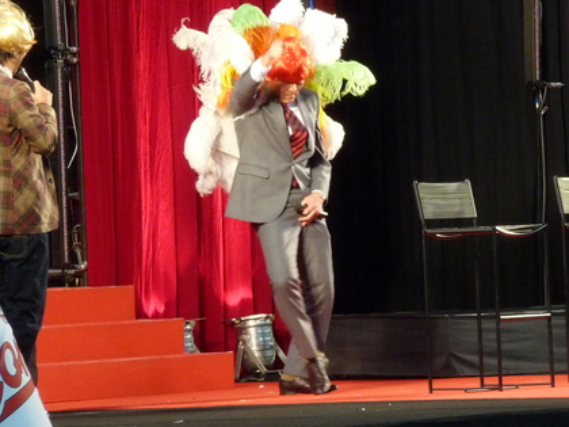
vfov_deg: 3.7
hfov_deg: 5.0
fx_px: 6575
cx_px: 284
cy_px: 214
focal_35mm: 400
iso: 400
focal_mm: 40.9
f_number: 4.9
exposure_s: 1/50
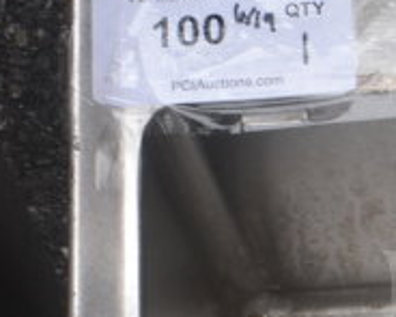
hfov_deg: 12.0
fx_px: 1804
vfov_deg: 9.8
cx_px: 575
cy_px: 422
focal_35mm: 154
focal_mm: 22
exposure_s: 1/160
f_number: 6.3
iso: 200
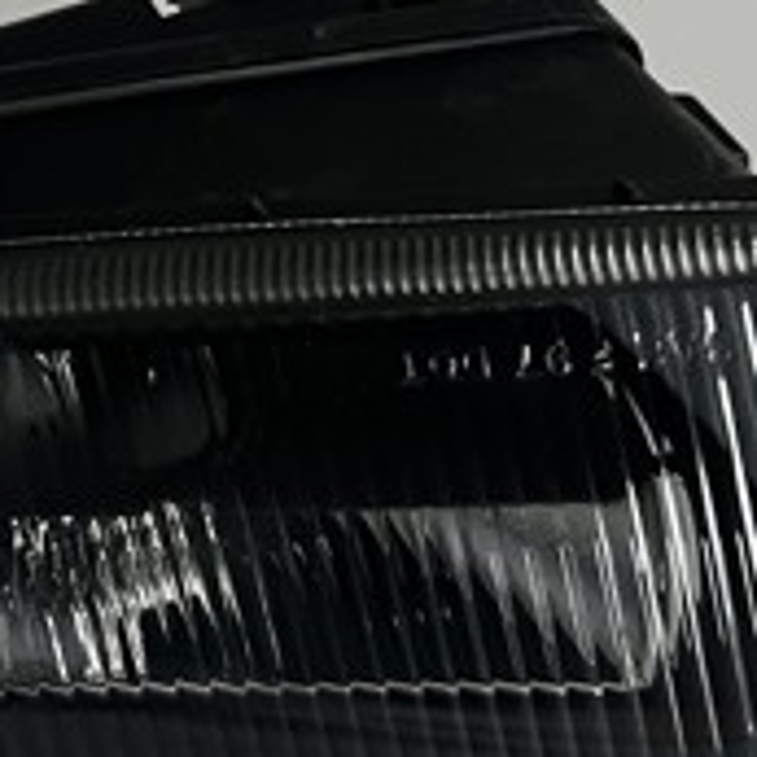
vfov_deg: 20.4
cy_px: 343
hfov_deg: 20.3
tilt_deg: -42.4
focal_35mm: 85
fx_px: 2103
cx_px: 228
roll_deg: +7.7
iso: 500
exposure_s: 1/49
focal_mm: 5.7
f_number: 1.5
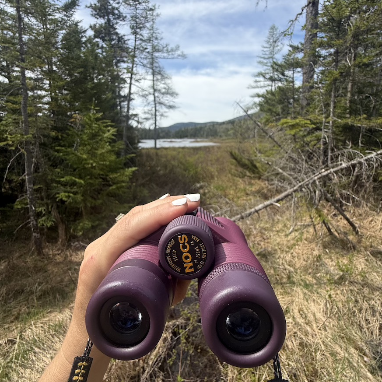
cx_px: 187
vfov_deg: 83.7
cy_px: 171
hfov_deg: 84.0
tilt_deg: -9.2
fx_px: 212
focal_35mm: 17
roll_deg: +1.2
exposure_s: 1/1497
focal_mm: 2.22
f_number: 2.2
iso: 50
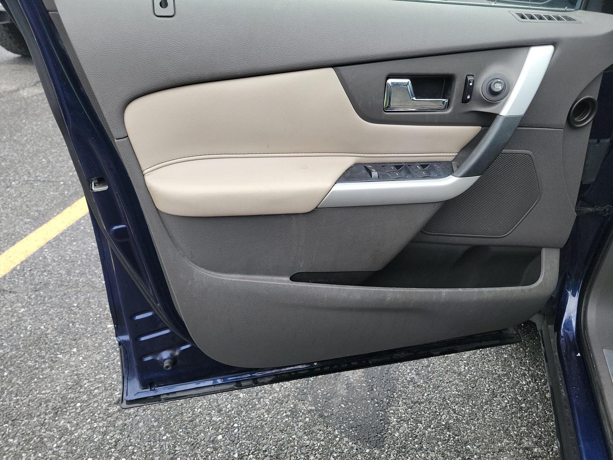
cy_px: 230
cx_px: 306
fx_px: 425
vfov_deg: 56.8
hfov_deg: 71.6
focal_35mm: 24
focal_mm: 6.7
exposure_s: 1/59
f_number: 1.8
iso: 75
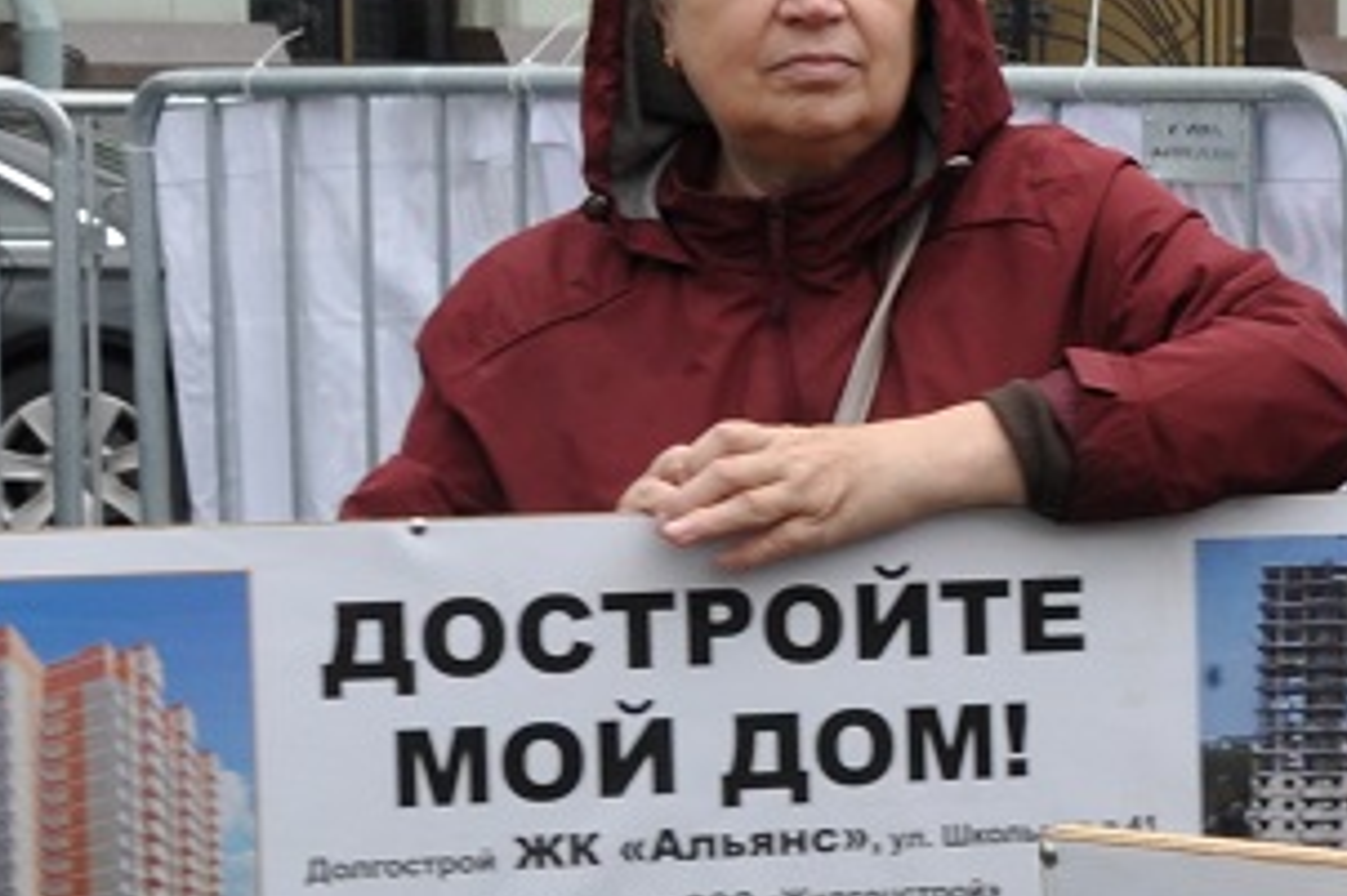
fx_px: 6208
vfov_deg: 8.3
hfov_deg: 11.5
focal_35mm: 166
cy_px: 475
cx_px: 2411
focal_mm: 26
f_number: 10
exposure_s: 1/100
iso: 200
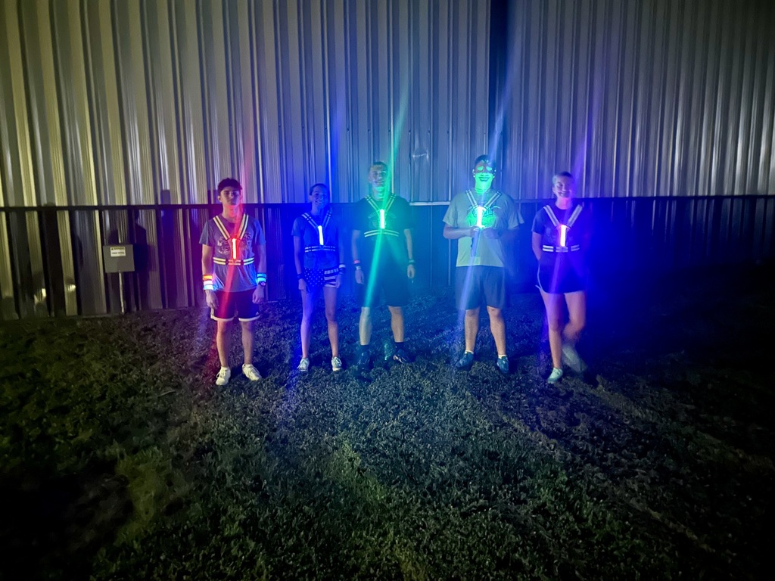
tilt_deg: -9.3
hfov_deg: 67.3
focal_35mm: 26
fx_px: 582
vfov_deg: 53.1
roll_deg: -0.8
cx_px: 388
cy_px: 290
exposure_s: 1/5
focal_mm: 5.7
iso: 2000
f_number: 1.5
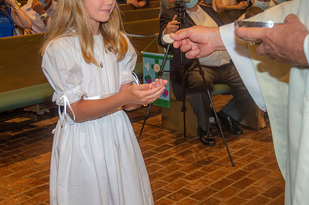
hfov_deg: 30.1
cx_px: 136
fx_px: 575
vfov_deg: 20.3
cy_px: 87
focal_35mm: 67
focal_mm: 48
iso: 1600
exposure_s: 1/200
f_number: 5.6
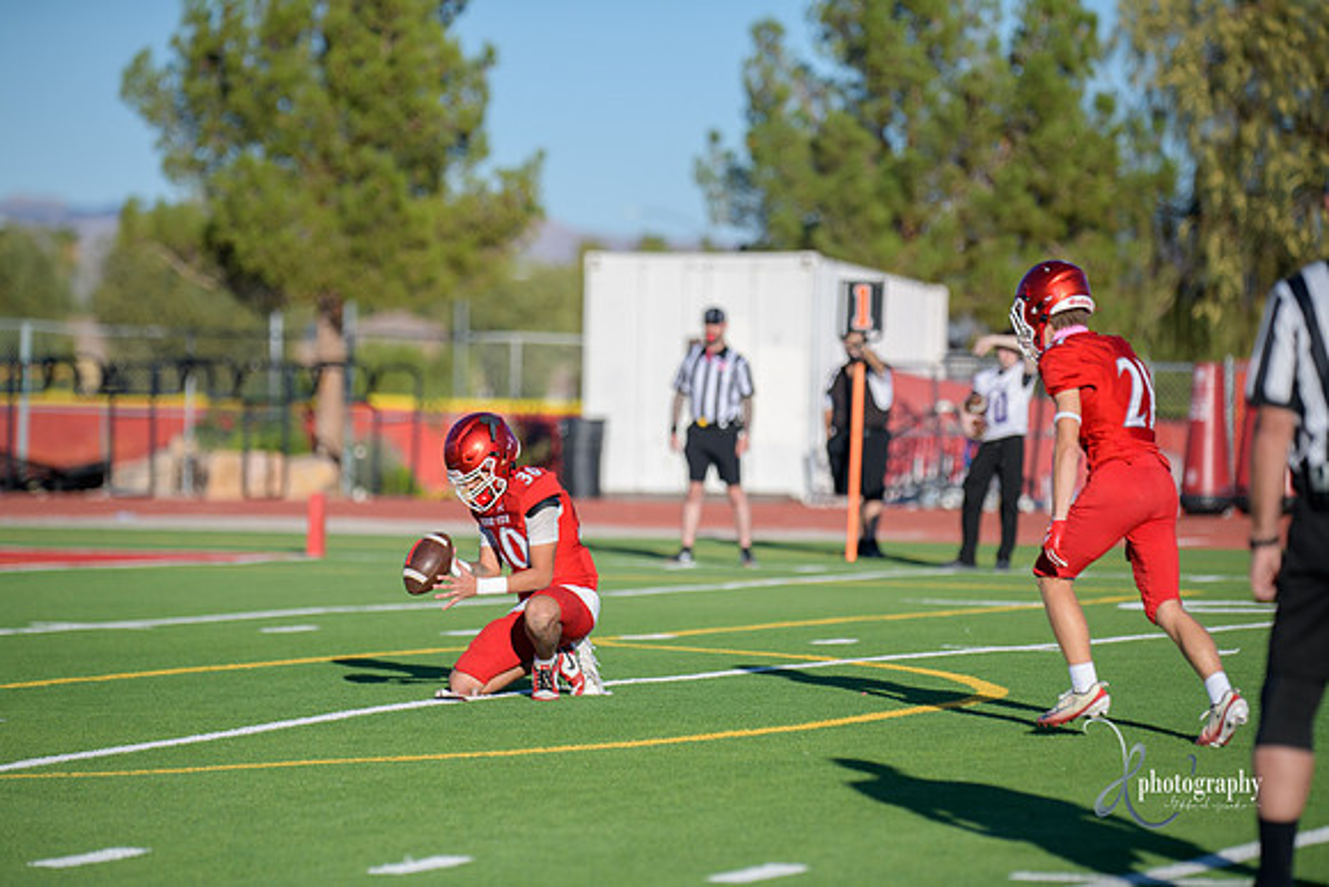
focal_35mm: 220
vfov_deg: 6.2
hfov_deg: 9.4
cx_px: 664
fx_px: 8123
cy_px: 444
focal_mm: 220
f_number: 2.8
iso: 400
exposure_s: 1/6400
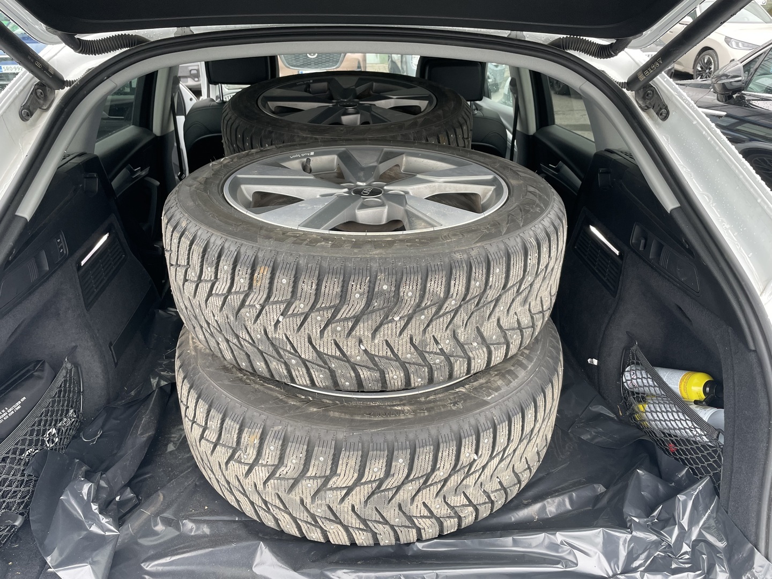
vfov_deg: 53.1
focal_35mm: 26
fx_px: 580
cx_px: 386
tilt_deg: -25.7
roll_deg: -0.2
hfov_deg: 67.3
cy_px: 290
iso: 100
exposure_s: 1/121
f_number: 1.6
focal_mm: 4.2
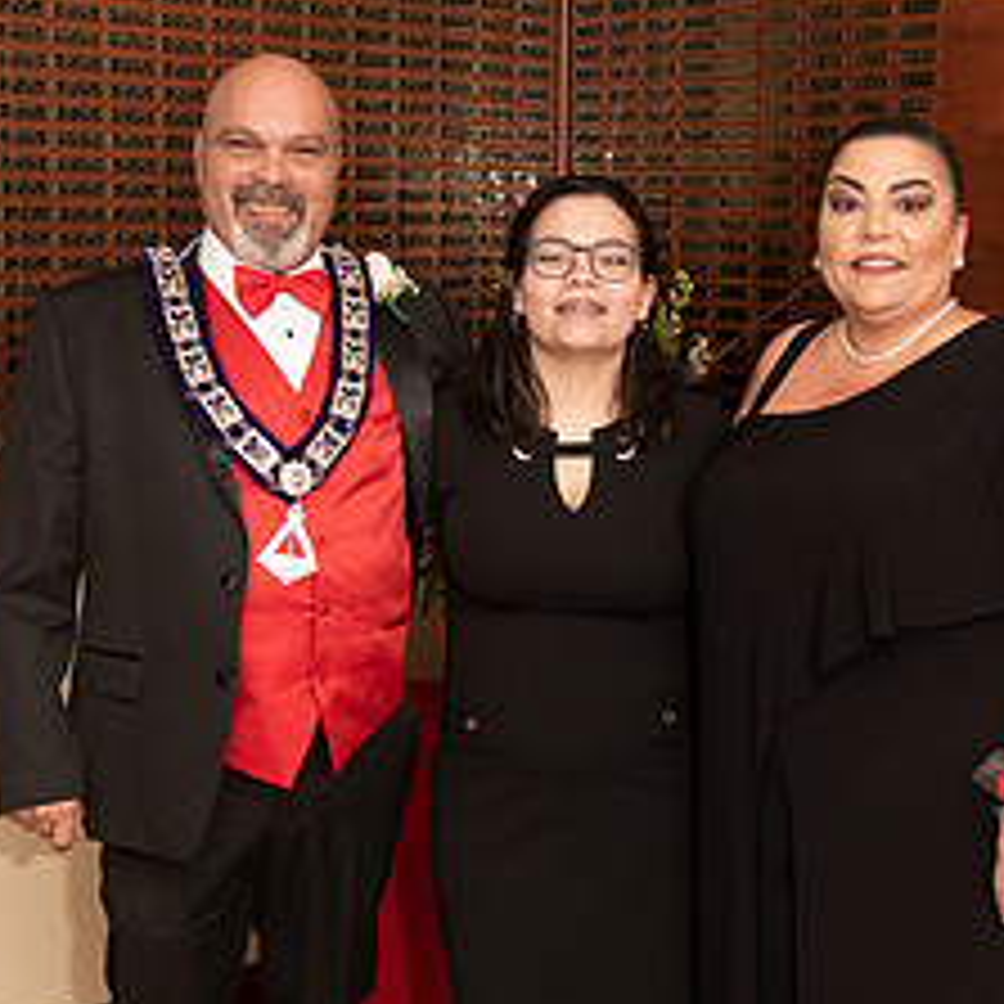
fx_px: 1969
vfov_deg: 28.6
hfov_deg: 28.6
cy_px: 522
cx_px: 567
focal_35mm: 60
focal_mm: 35
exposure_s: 1/200
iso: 800
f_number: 4
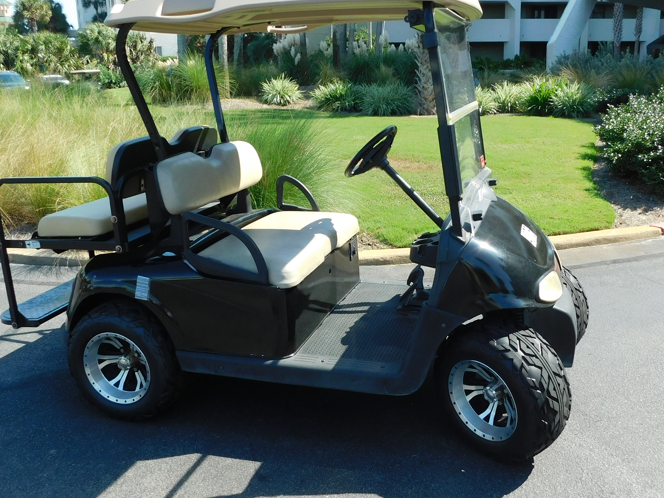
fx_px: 671
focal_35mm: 35
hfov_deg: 52.5
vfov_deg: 40.7
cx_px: 371
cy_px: 231
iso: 125
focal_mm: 4
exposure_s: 1/640
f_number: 3
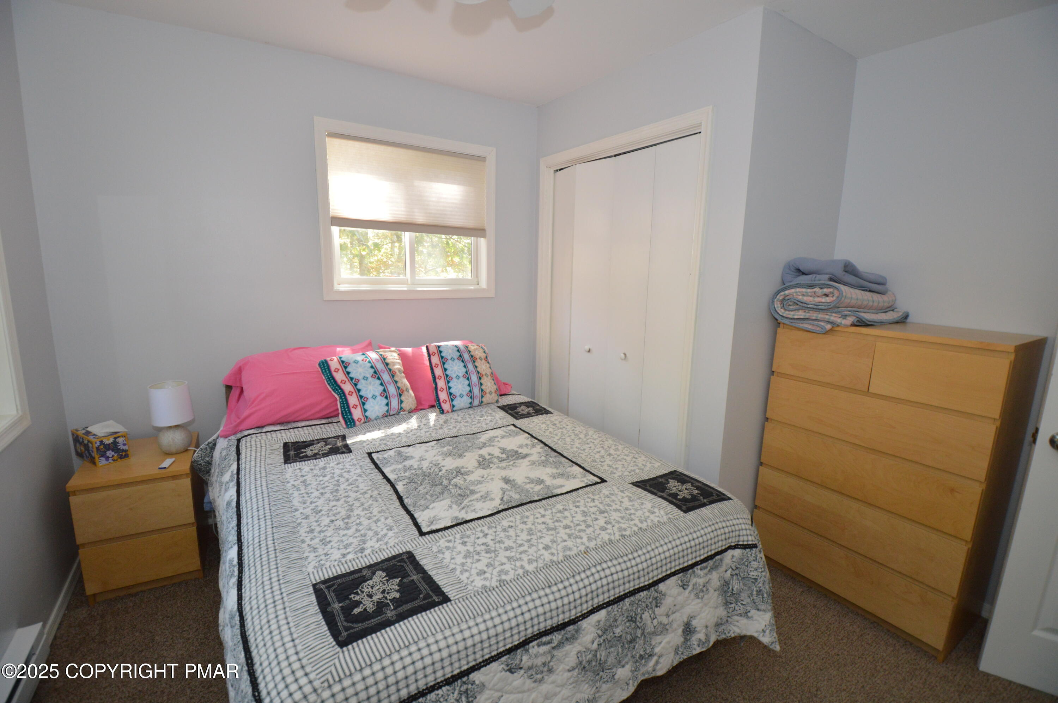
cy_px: 352
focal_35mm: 15
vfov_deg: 77.2
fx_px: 440
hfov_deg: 100.4
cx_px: 529
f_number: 3.5
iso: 720
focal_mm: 10
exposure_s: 1/60
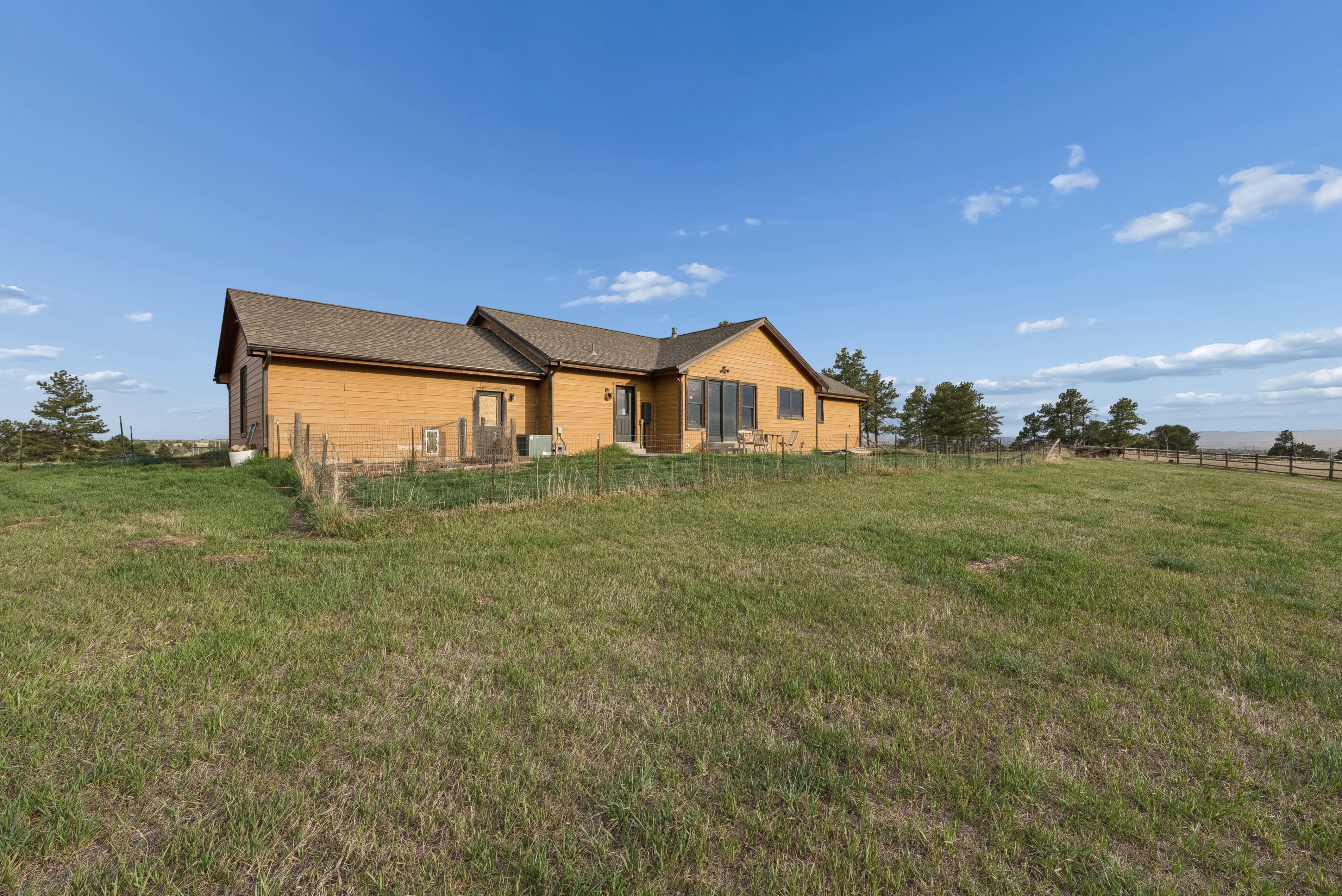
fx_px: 559
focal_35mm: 15
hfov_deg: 100.4
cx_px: 671
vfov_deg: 77.4
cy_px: 448
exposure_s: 1/640
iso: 500
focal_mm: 15
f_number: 9
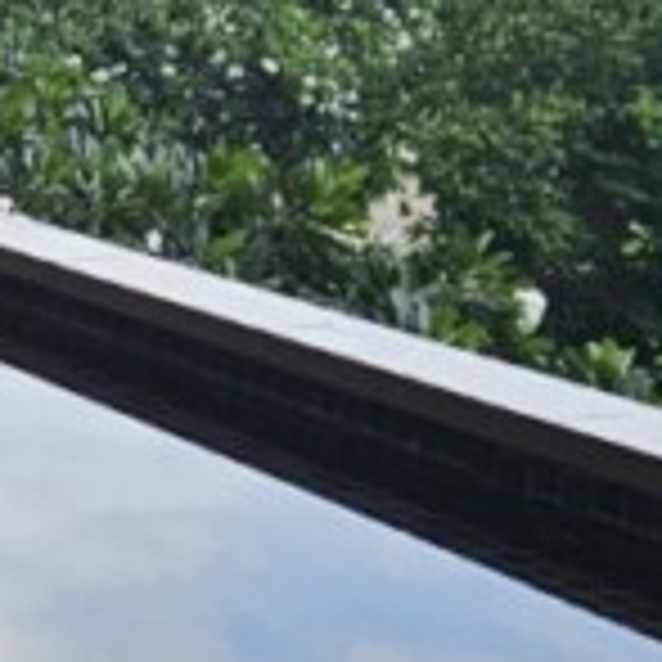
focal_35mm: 94
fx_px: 2034
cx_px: -707
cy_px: 324
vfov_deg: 18.5
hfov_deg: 14.8
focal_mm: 2.2
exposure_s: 1/994
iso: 50
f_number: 2.2
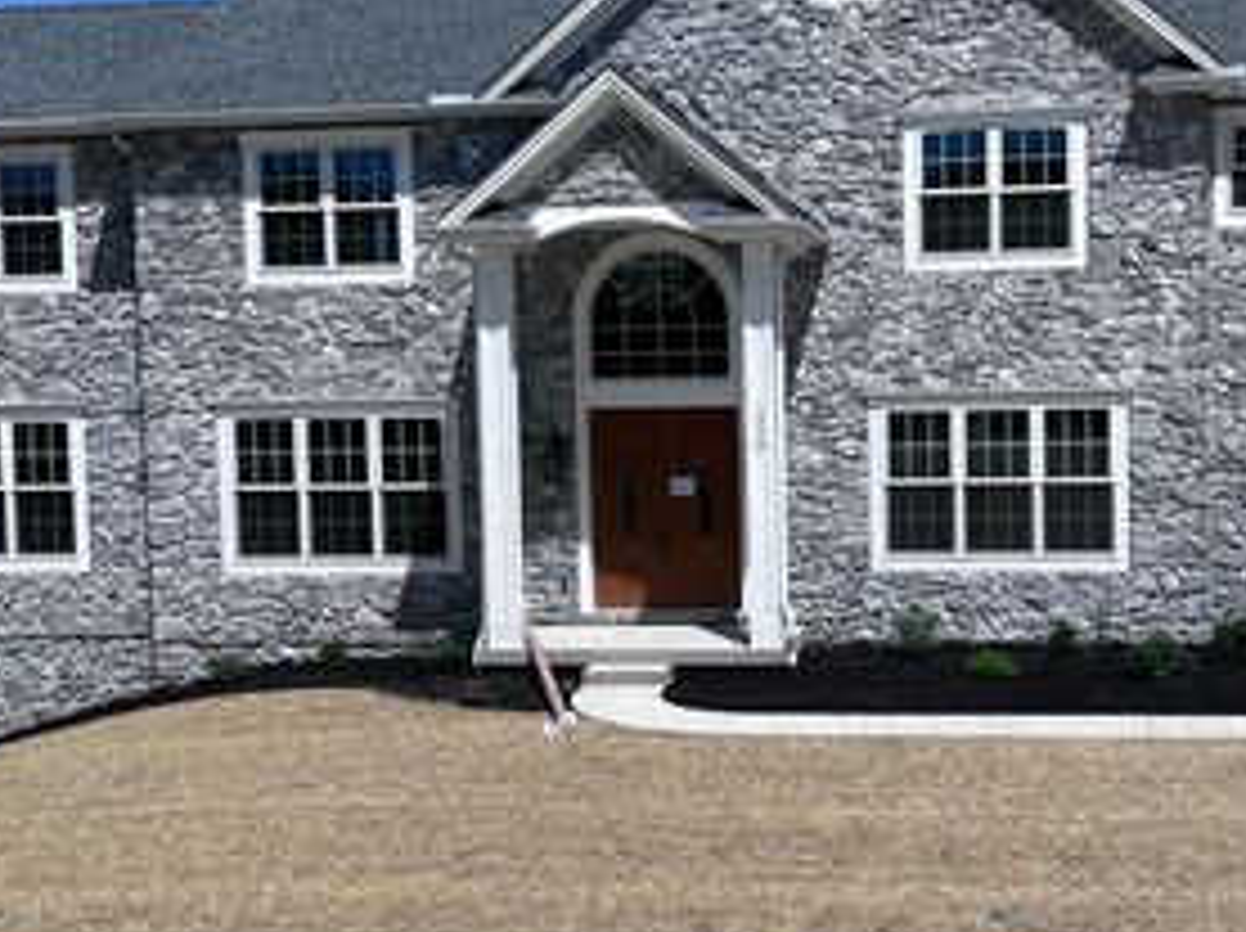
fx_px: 1690
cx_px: 877
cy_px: 475
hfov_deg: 39.8
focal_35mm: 47
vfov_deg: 30.8
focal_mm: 5.7
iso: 50
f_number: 1.5
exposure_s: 1/6993
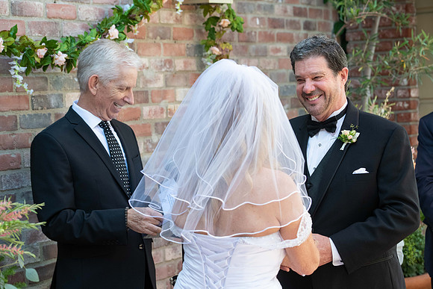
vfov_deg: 14.9
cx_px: 216
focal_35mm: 92
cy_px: 144
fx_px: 1107
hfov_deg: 22.1
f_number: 5.6
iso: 1250
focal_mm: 92
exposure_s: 1/640
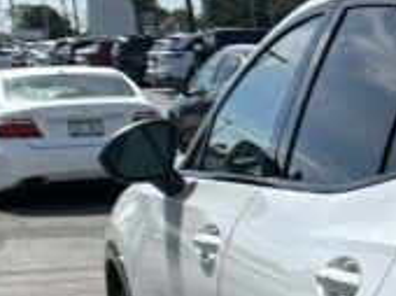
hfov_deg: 11.8
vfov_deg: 9.3
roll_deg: -0.2
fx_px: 1794
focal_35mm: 157
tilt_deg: -11.9
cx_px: 683
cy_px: 315
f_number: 1.5
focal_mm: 5.7
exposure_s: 1/6211
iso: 50
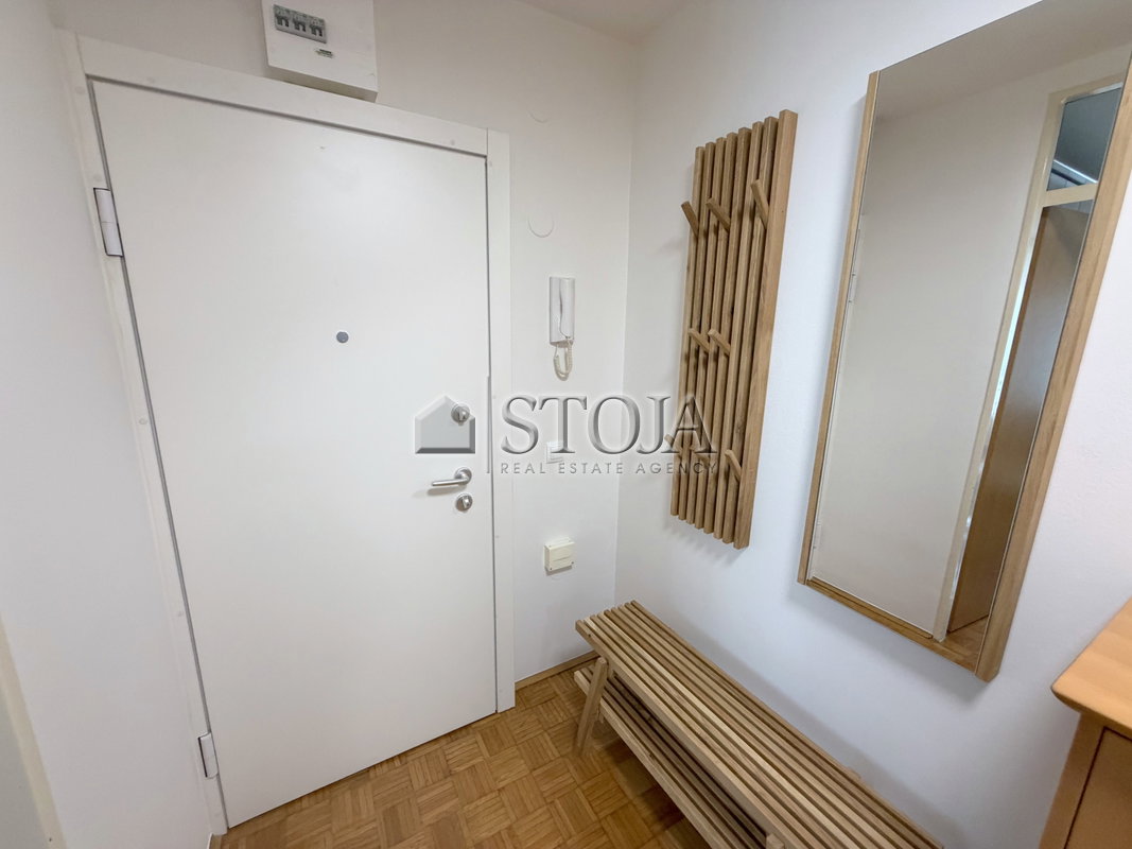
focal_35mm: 14
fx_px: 458
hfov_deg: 102.1
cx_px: 566
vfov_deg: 85.7
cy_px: 424
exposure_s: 1/100
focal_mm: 2.22
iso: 320
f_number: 2.2
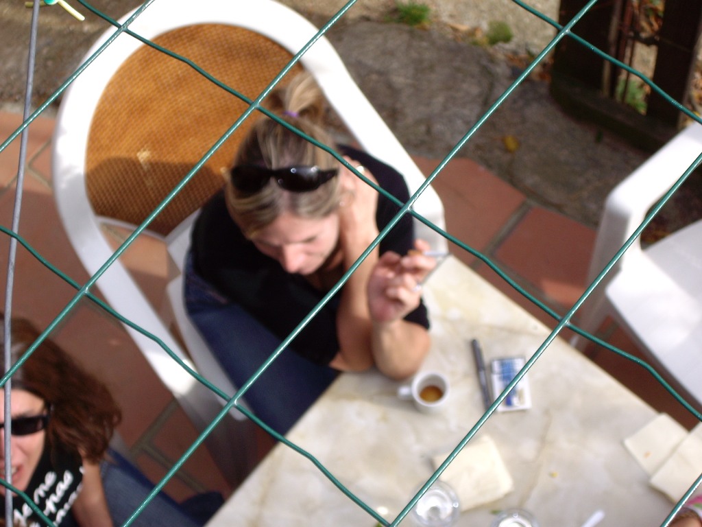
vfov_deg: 15.7
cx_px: 351
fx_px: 1906
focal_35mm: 94
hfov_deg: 20.9
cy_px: 264
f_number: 4.6
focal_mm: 15.3
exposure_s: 1/200
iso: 64
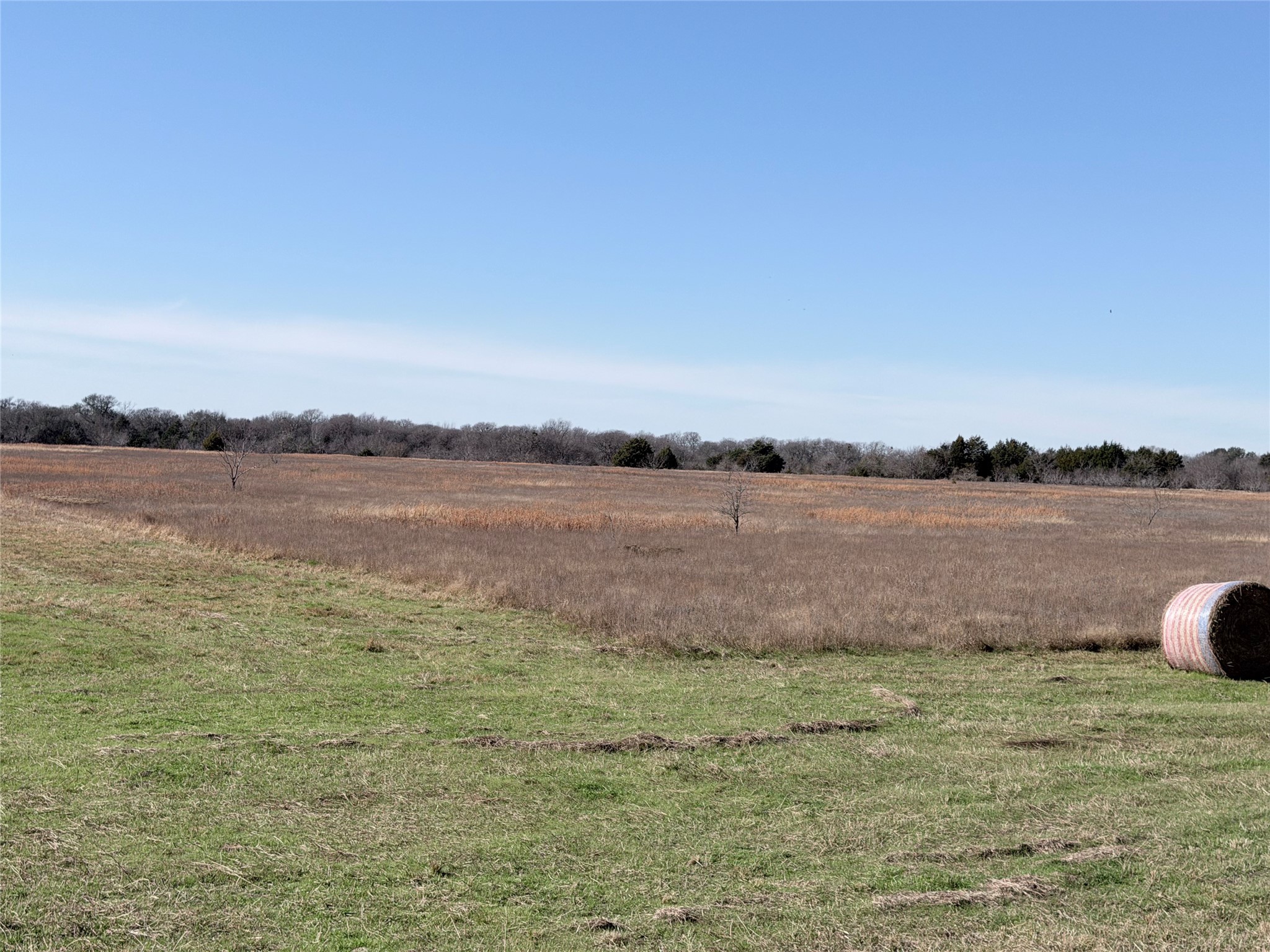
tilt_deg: -2.0
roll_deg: -0.9
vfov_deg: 30.3
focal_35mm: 48
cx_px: 635
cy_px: 476
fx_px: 1761
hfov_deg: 39.7
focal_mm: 6.76
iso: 64
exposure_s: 1/7143
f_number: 1.78
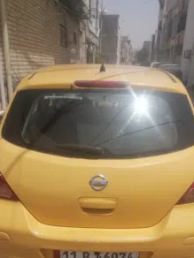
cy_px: 171
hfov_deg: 38.6
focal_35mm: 37
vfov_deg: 49.3
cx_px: 104
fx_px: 276
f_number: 1.8
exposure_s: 1/2703
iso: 50
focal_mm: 5.4
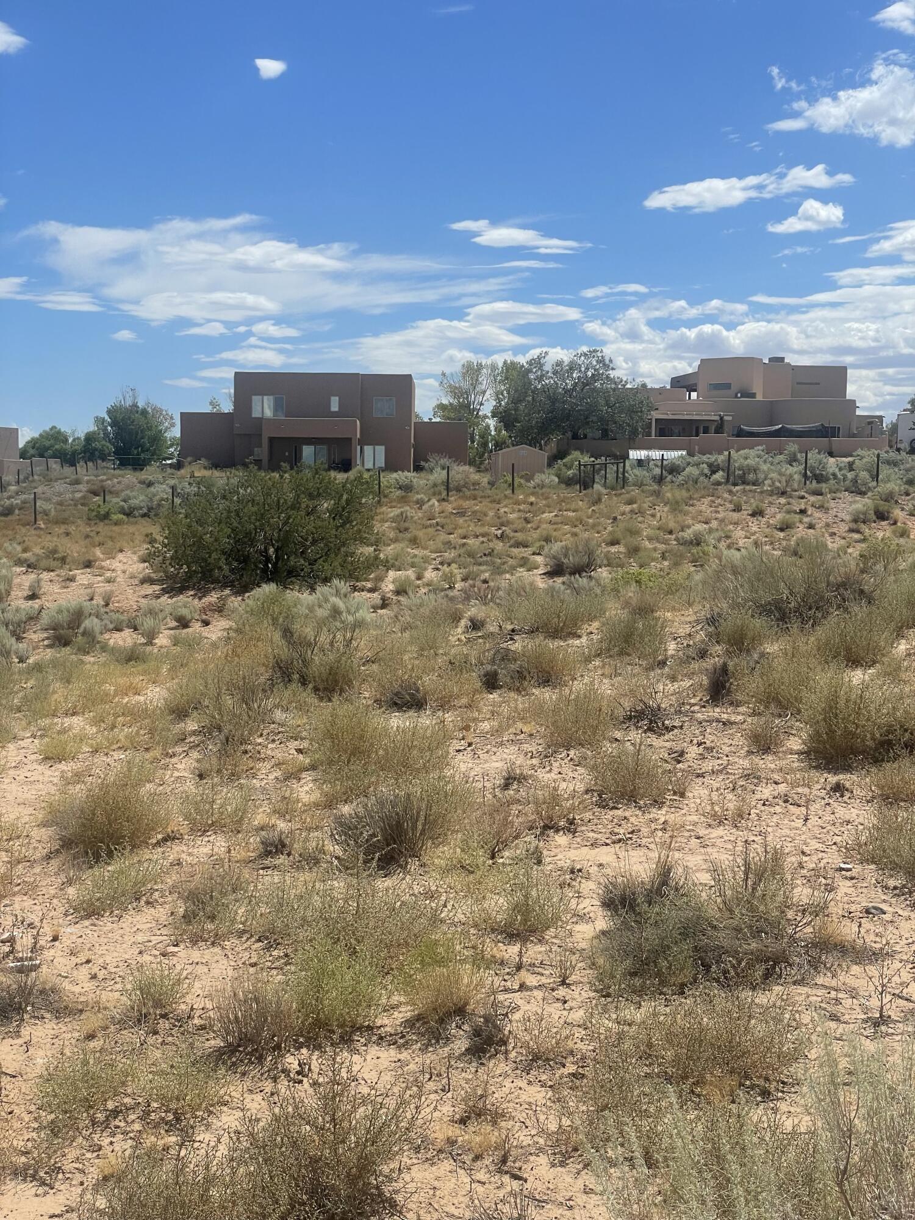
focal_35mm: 52
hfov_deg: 28.0
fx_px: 1833
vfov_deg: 36.8
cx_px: 458
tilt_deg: -2.9
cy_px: 610
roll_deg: -1.9
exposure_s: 1/2994
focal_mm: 6
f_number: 2
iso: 25
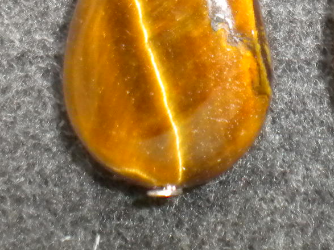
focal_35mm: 143
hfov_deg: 13.7
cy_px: -177
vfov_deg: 9.9
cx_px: 282
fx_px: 1379
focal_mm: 7.4
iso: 400
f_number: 4.9
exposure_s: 1/30
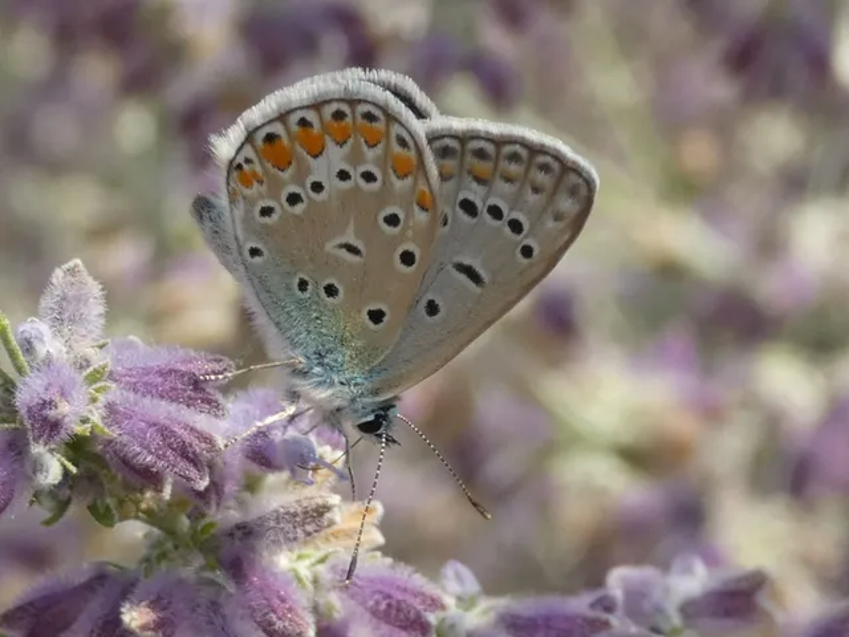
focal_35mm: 110
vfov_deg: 13.5
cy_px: 318
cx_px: 424
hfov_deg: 17.9
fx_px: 2698
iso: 80
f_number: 5
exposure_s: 1/125
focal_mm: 19.7
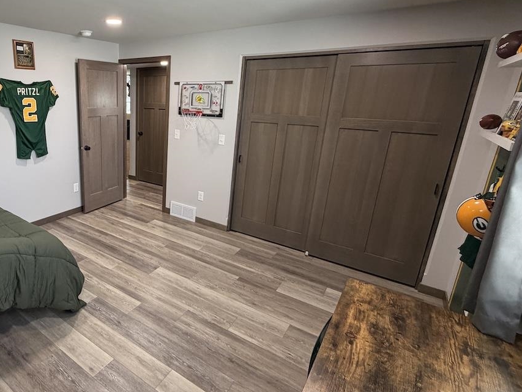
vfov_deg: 63.4
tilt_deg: -14.7
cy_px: 180
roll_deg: -0.5
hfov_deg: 74.4
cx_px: 143
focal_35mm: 21
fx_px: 317
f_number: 2.2
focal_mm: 2.22
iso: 320
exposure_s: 1/96
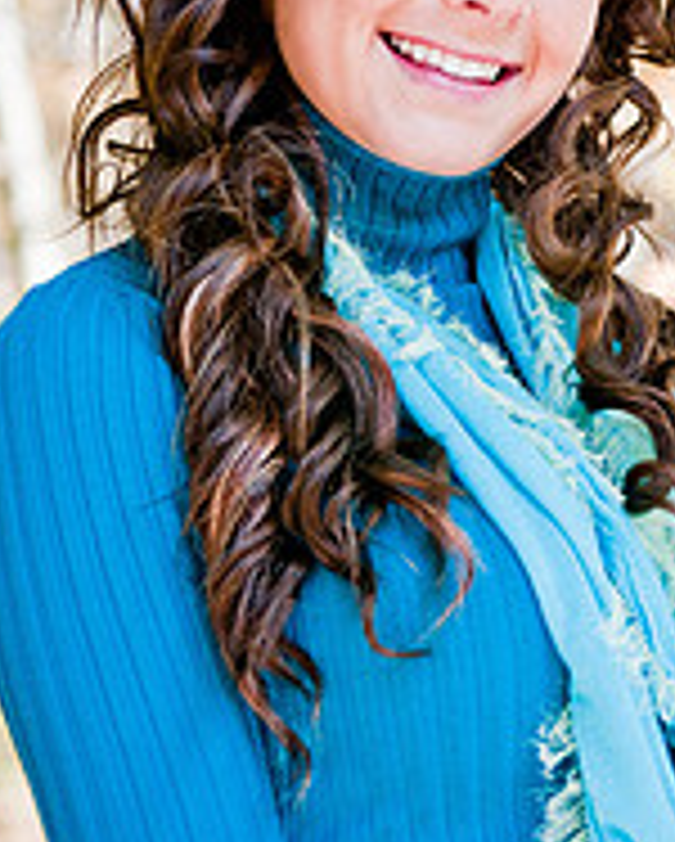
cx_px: 565
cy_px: 324
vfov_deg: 10.4
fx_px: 4640
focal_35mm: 186
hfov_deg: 8.3
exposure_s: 1/250
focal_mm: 55
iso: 200
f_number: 3.2
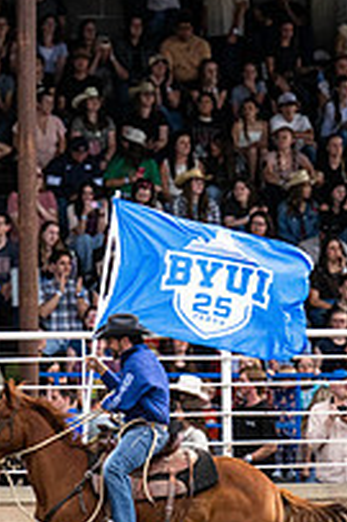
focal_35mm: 390
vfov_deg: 5.3
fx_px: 5648
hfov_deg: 3.5
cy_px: 349
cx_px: 107
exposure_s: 1/10000
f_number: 2.8
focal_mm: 115
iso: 1250
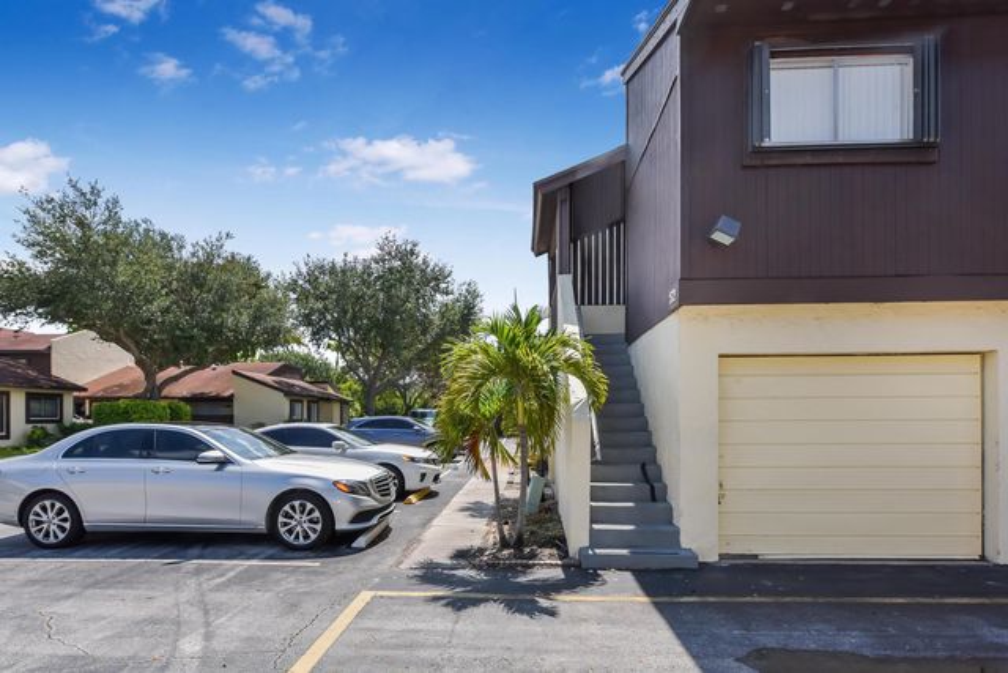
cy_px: 336
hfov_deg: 86.9
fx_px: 532
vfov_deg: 64.6
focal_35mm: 19
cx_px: 504
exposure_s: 1/200
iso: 100
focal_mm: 19
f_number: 11
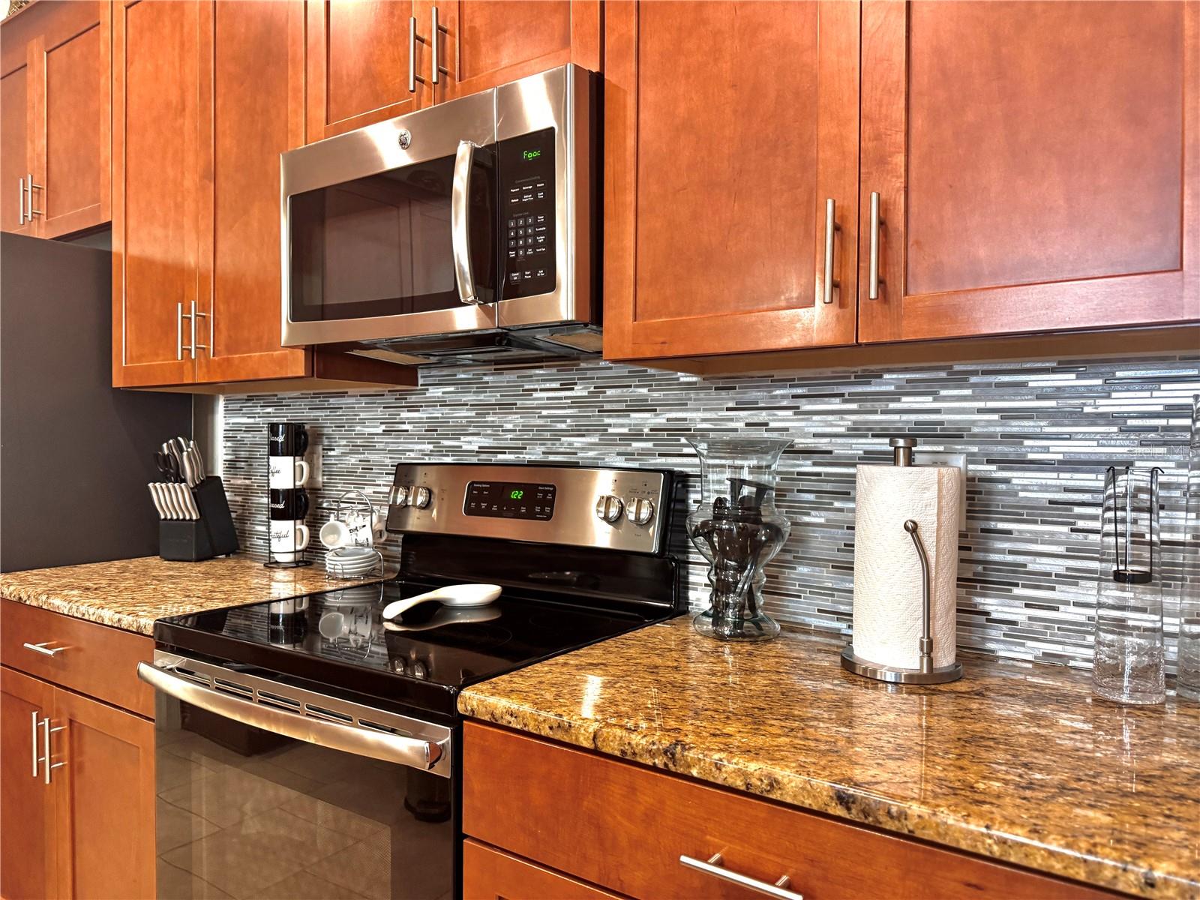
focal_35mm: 24
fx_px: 832
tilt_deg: -1.4
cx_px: 600
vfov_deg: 56.8
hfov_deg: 71.6
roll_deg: -0.9
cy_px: 450
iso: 320
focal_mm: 6.76
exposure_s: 1/60
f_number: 1.78
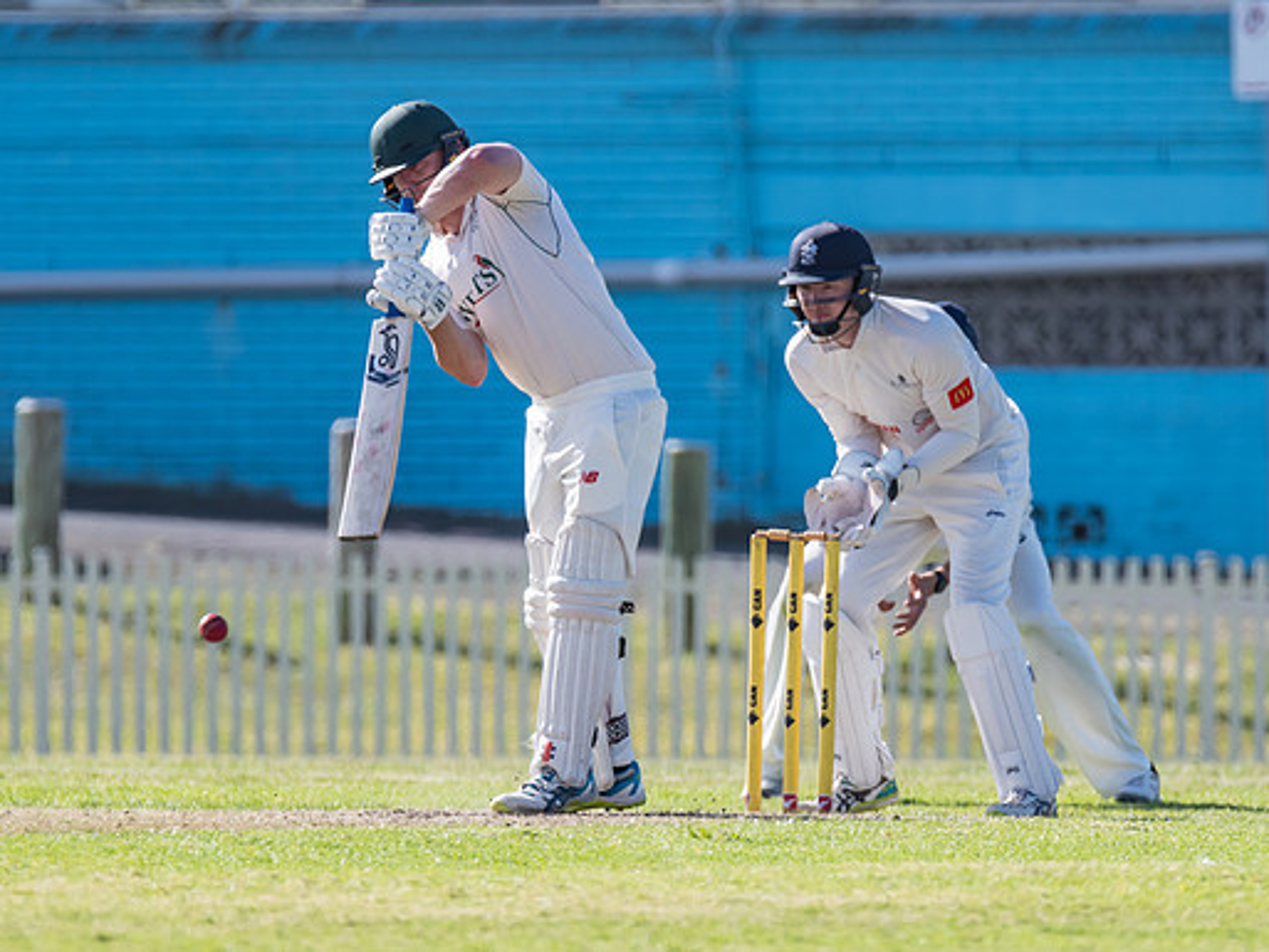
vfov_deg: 1.5
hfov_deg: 2.0
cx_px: 571
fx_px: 35861
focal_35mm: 978
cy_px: 476
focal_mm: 600
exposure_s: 1/1600
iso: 640
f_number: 7.1
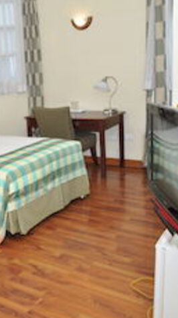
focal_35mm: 43
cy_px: 160
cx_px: -11
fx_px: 361
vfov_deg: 47.4
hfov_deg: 25.9
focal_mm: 18
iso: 500
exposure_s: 1/80
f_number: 7.1
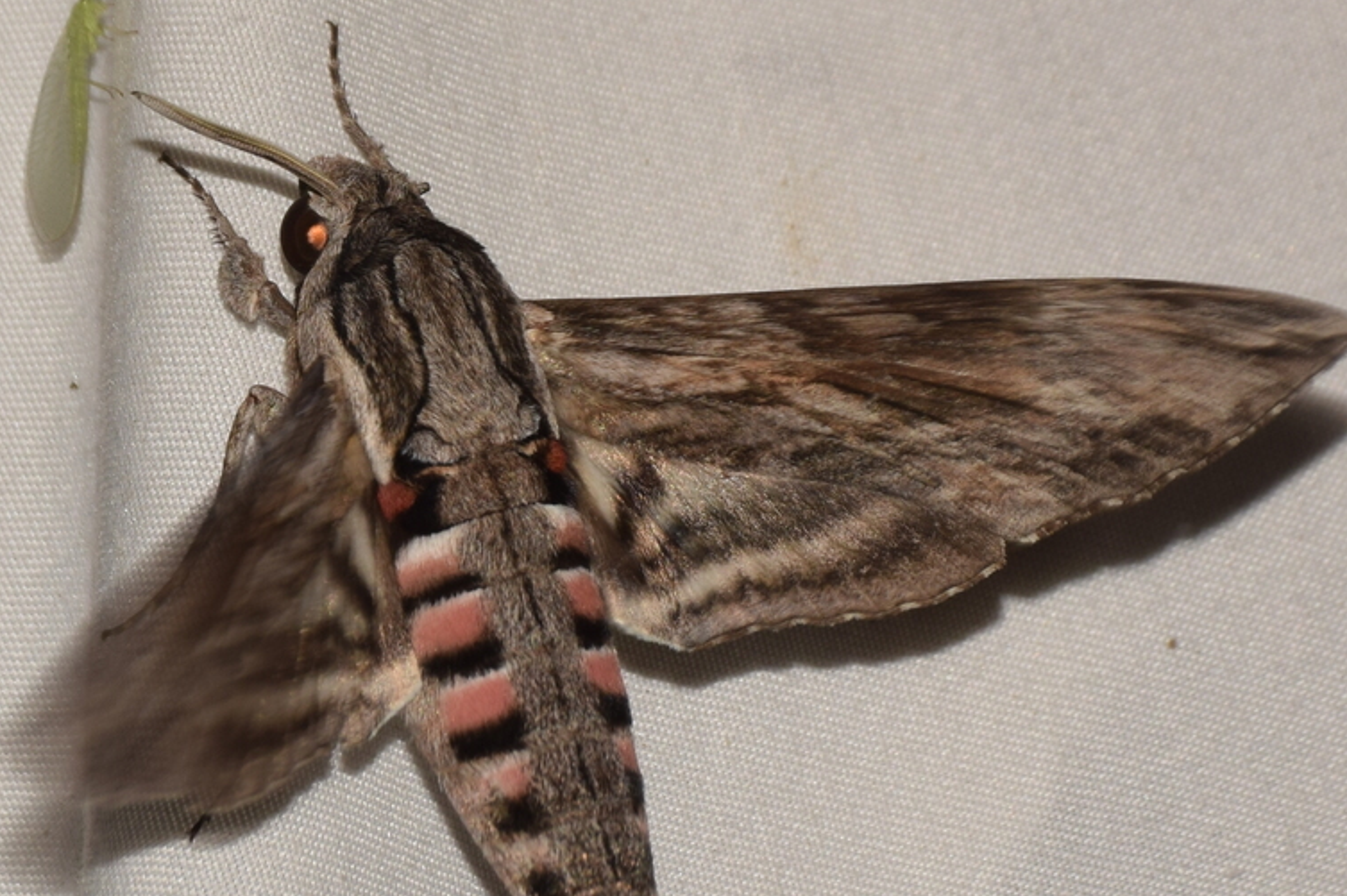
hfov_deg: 7.7
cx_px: 600
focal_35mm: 268
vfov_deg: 5.1
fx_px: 10021
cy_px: 528
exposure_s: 1/160
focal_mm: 140
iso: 100
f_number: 13
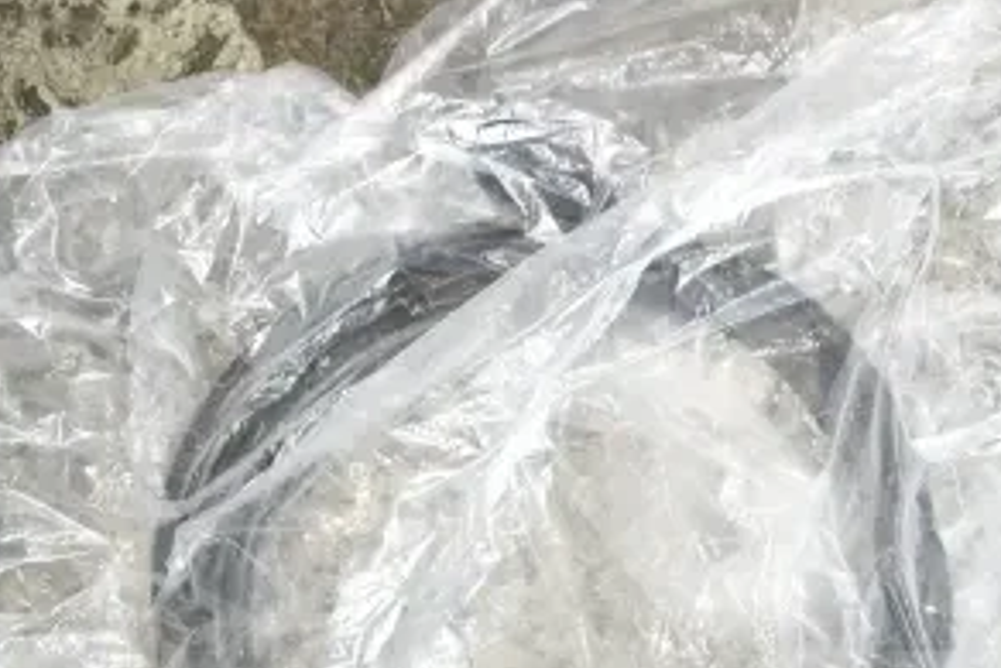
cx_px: 905
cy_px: 543
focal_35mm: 69
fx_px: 1919
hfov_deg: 28.1
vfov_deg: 19.5
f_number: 3.8
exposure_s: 1/50
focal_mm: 22
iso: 200
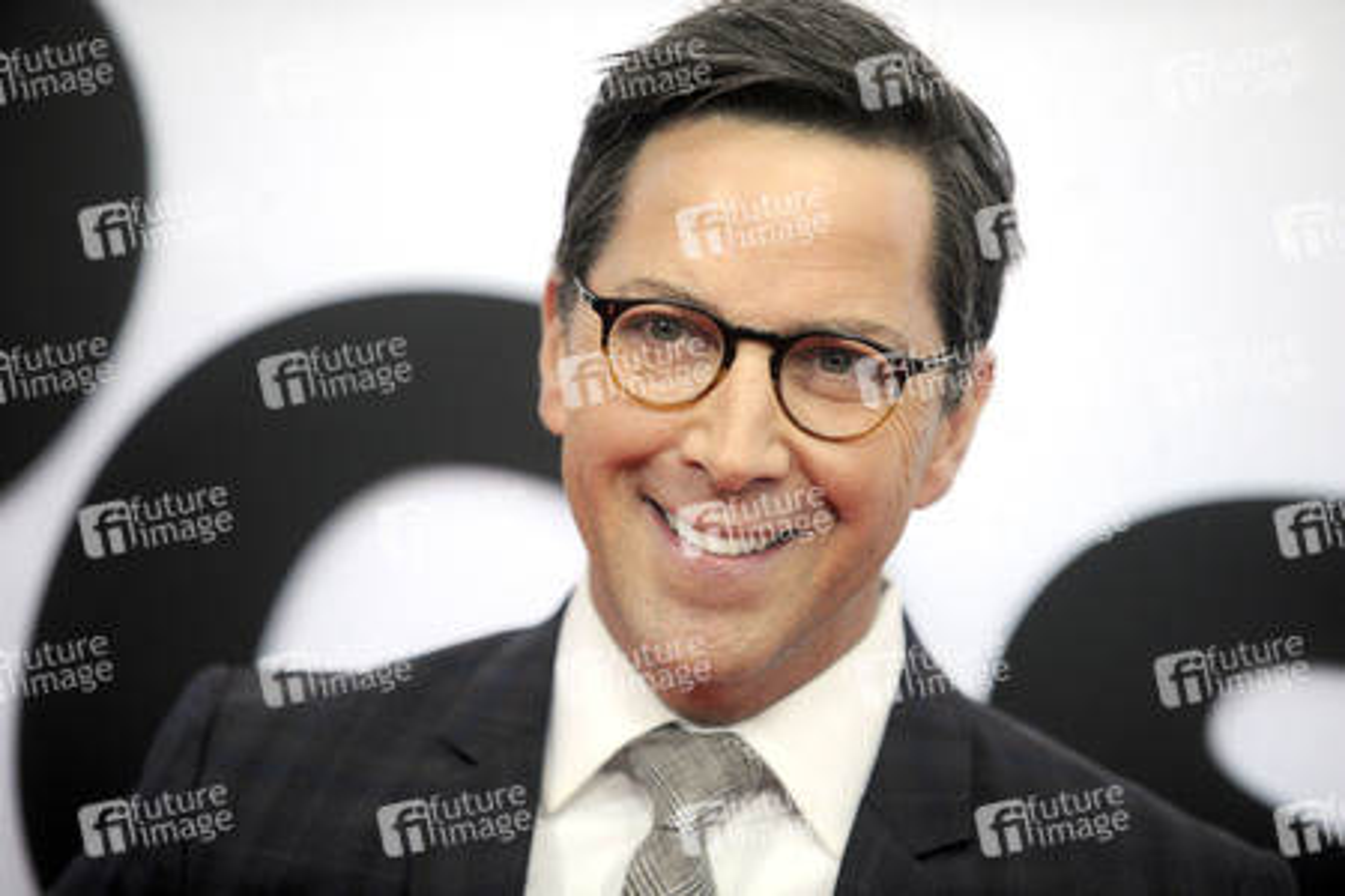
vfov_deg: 6.9
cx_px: 672
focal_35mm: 200
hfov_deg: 10.3
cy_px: 448
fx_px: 7472
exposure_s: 1/800
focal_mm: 200
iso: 1600
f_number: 4
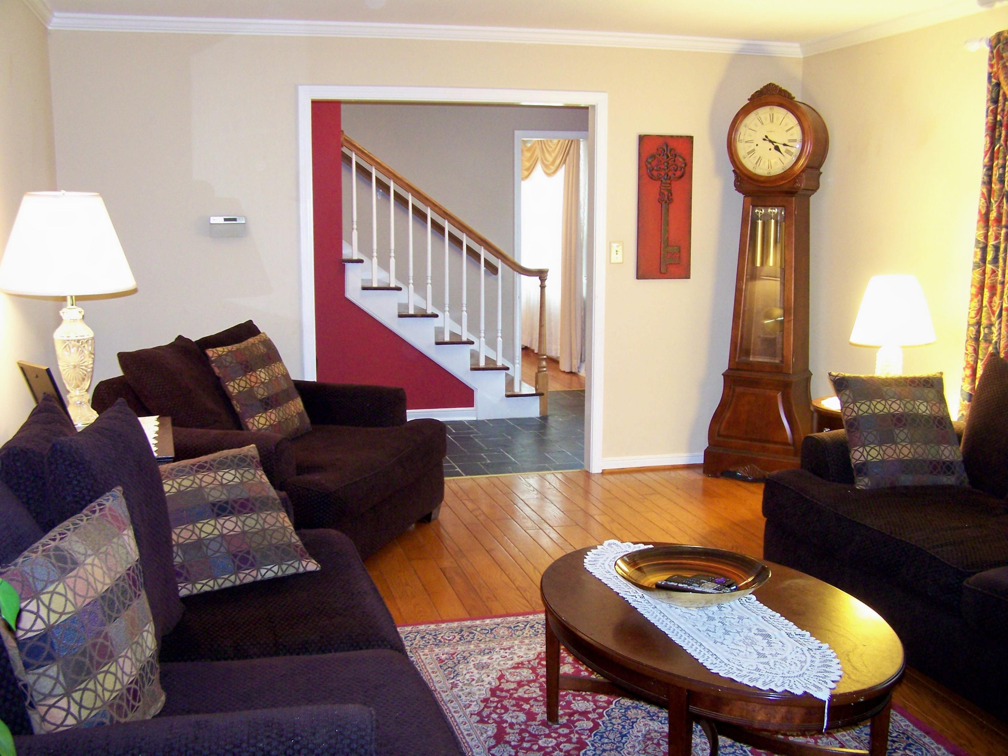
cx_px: 504
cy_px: 378
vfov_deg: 37.7
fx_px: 1107
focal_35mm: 38
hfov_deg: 49.0
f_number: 2.8
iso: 160
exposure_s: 1/6
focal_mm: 6.3
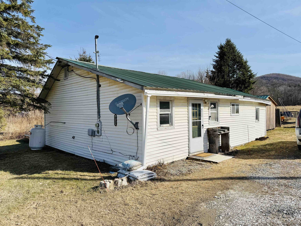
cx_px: 150
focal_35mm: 24
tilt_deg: -0.5
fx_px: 209
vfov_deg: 56.8
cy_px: 113
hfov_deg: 71.6
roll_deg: +1.0
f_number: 1.78
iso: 80
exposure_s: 1/6711
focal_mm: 6.76
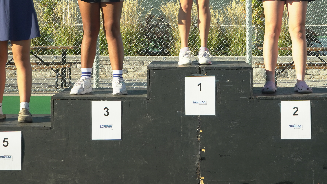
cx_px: 198
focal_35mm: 82
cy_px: 17
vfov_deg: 14.6
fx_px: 711
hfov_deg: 25.8
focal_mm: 45
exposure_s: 1/60
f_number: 13
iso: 400
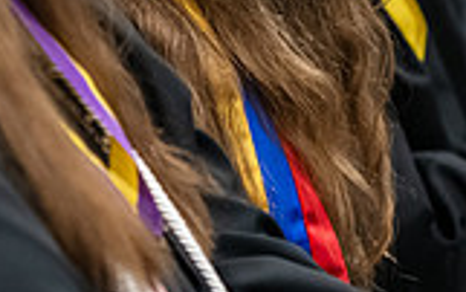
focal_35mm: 425
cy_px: -172
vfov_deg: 3.1
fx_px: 5403
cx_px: 266
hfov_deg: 4.9
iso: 3200
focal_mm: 116
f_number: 3.2
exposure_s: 1/200
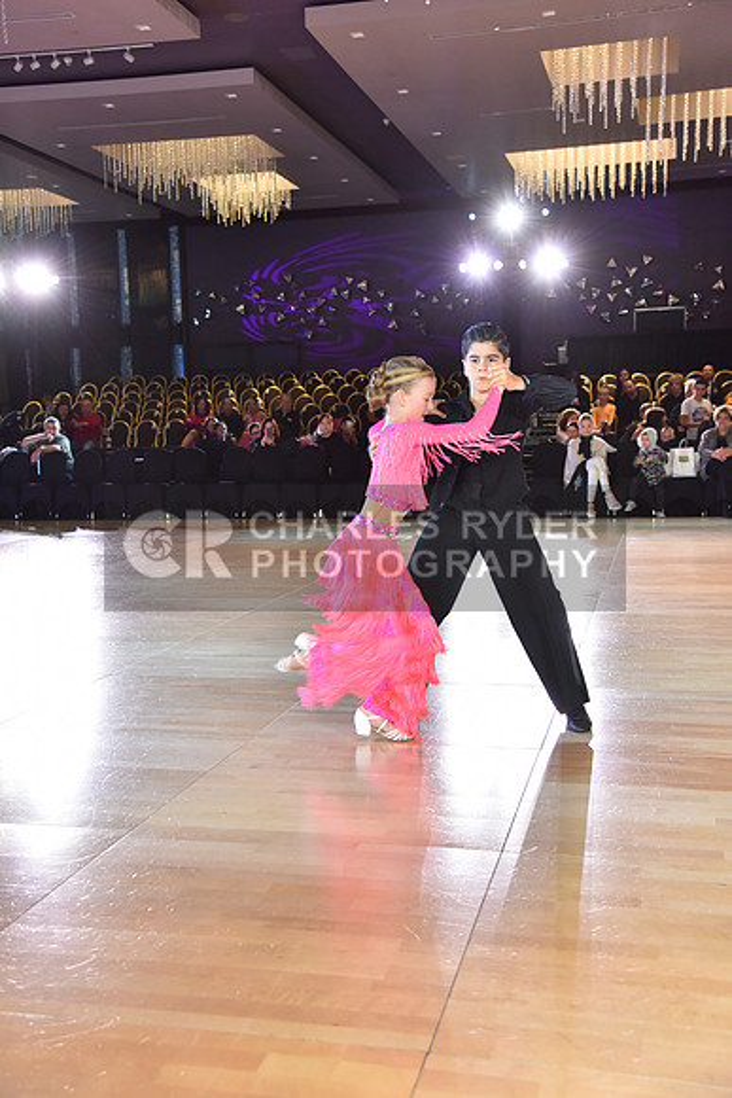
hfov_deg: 33.4
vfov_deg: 48.4
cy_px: 549
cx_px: 366
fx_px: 1219
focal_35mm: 40
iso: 2000
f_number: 4.5
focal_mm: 40
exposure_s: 1/200
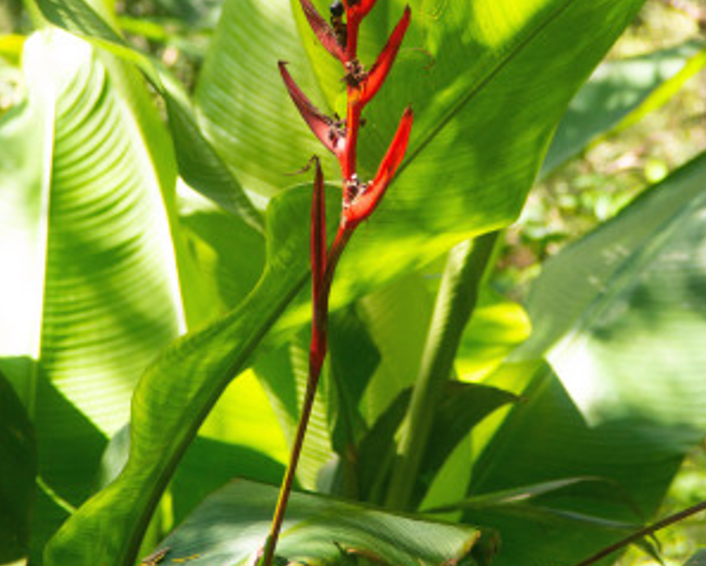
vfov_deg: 6.0
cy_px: 124
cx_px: 354
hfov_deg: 7.5
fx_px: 5353
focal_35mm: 256
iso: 1600
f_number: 10
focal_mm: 180
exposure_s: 1/100
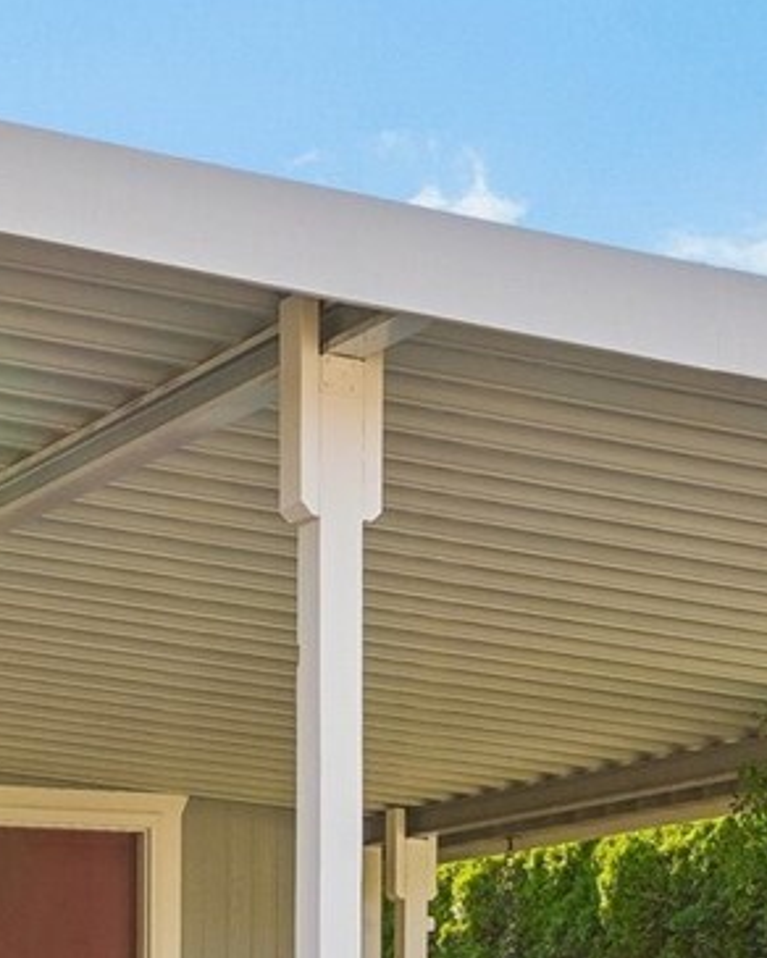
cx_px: 1
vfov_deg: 15.4
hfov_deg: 12.5
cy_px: 1043
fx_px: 3462
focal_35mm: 122
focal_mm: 28
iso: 160
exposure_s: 1/125
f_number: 8
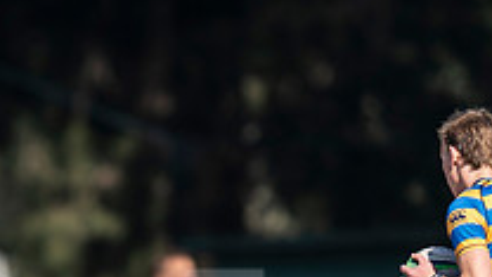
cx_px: 183
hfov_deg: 1.2
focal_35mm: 1765
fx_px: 23026
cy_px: 172
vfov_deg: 0.7
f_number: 2.8
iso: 100
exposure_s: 1/1250
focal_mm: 400
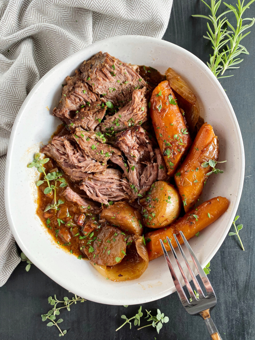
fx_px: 255
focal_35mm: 26
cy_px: 170
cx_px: 128
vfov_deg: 67.3
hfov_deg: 53.1
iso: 125
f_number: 1.8
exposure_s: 1/120
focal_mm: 4.25
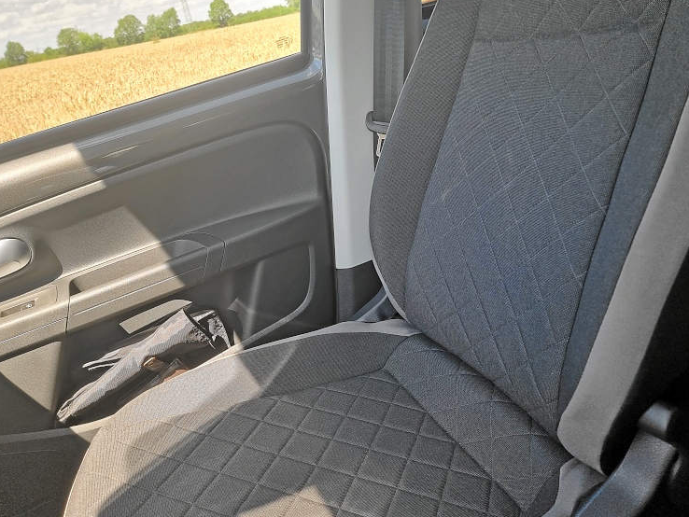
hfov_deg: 67.3
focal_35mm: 26
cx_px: 347
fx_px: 518
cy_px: 245
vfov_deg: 53.1
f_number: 1.8
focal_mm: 6.7
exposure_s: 1/119
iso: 50
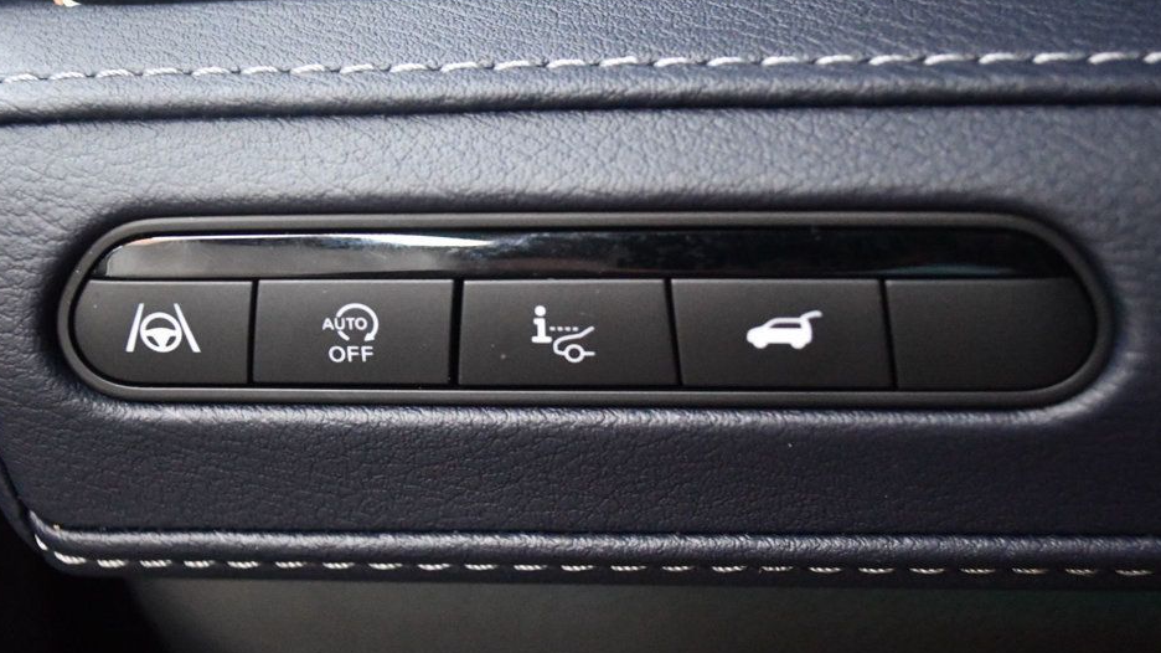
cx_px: 540
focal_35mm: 55
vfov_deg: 21.8
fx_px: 1693
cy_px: 309
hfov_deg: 37.8
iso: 9000
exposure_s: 1/60
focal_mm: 32
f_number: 4.8
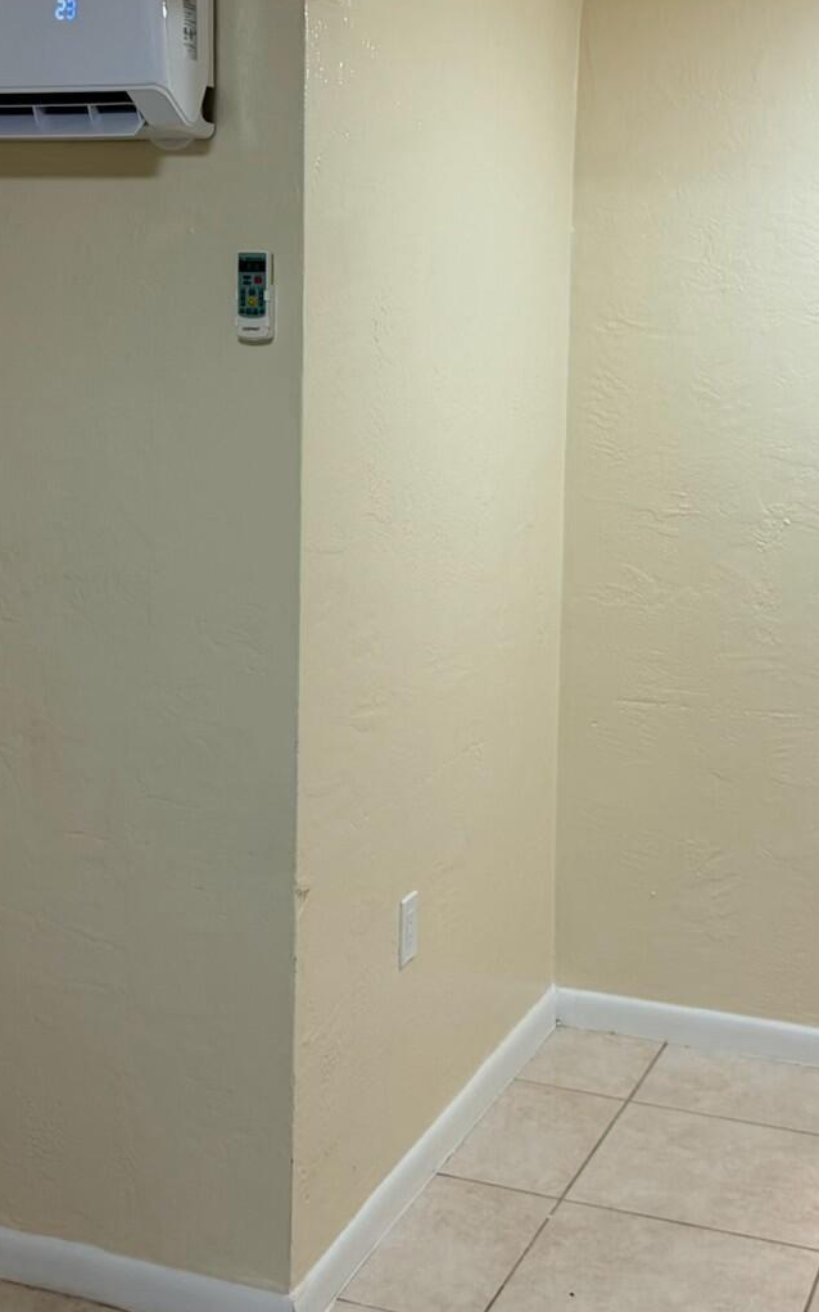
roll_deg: -1.3
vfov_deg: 39.5
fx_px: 1823
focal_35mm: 51
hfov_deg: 25.3
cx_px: 433
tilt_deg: -6.7
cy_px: 562
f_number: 1.78
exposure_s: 1/120
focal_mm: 6.76
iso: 160
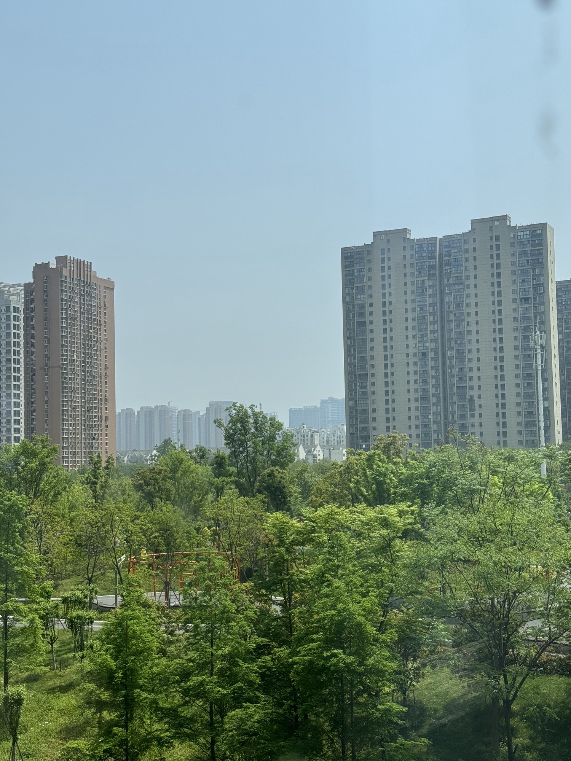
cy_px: 380
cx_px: 286
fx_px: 1056
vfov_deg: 39.7
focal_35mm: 48
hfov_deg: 30.3
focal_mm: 6.86
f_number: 1.78
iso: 64
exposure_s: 1/4310
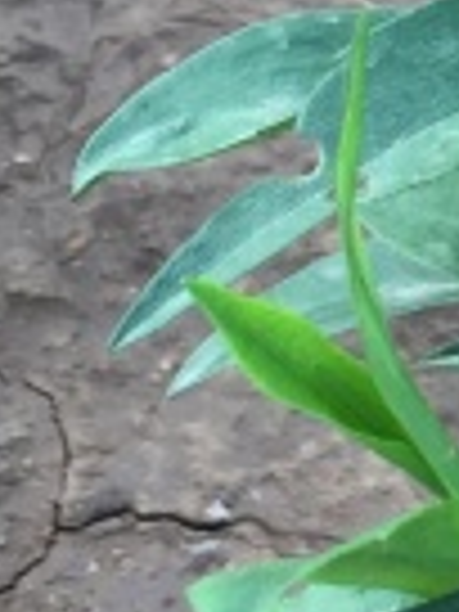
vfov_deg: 8.5
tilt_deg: -53.6
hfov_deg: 6.1
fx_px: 4031
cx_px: 1220
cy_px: -223
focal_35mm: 228
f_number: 2.2
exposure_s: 1/109
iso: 32
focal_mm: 4.15
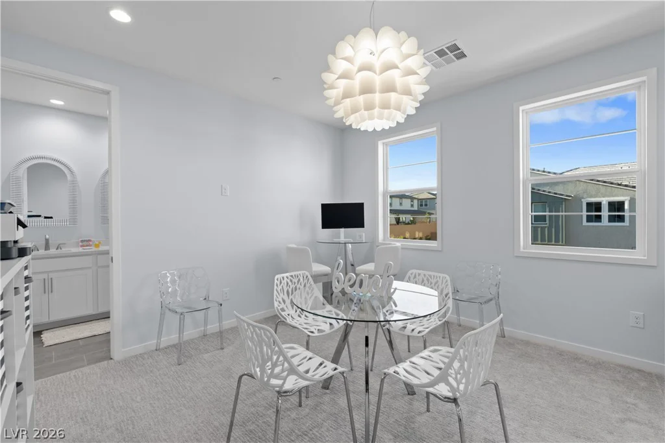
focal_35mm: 15
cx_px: 332
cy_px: 222
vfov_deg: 77.3
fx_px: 277
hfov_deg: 100.4
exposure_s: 1/13
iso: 400
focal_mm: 10
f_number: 8
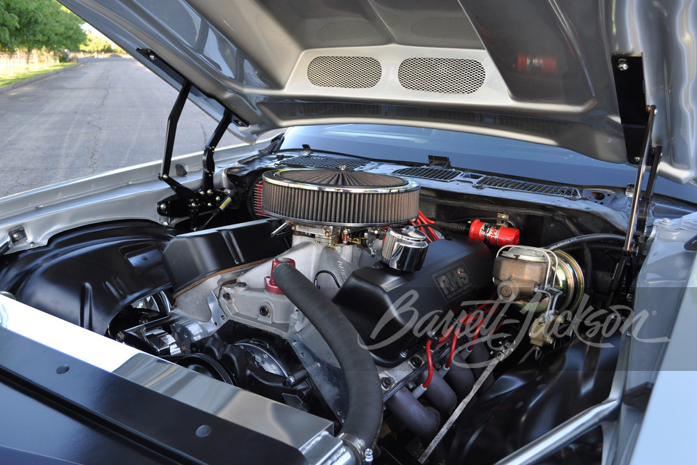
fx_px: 639
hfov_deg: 57.2
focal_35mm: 33
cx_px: 348
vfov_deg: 40.0
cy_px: 232
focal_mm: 22
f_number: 5.6
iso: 400
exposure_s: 1/125
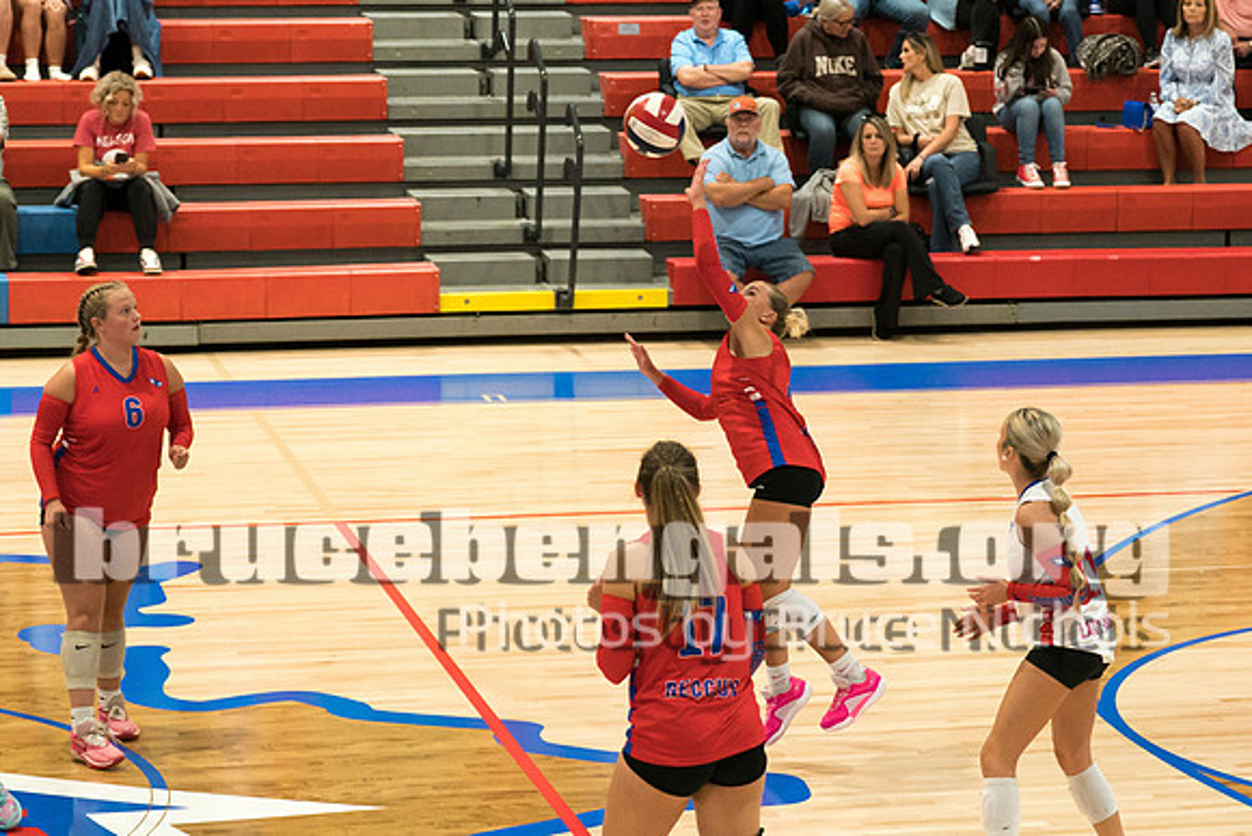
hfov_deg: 16.3
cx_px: 797
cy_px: 479
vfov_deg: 10.9
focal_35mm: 125
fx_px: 4359
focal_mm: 70
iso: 3200
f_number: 2.8
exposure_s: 1/1000
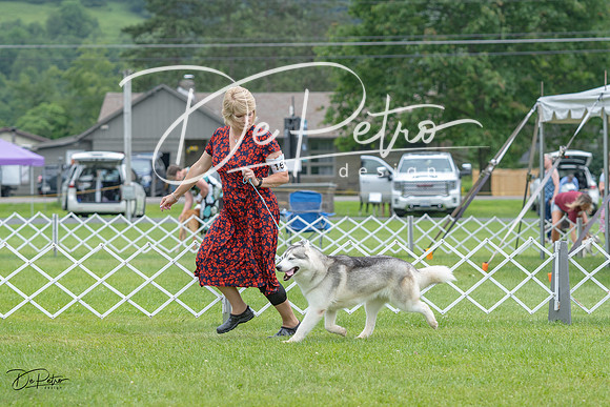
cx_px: 305
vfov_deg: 9.5
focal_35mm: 145
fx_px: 2457
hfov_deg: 14.2
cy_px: 204
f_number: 3.5
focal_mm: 97
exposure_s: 1/1250
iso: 400
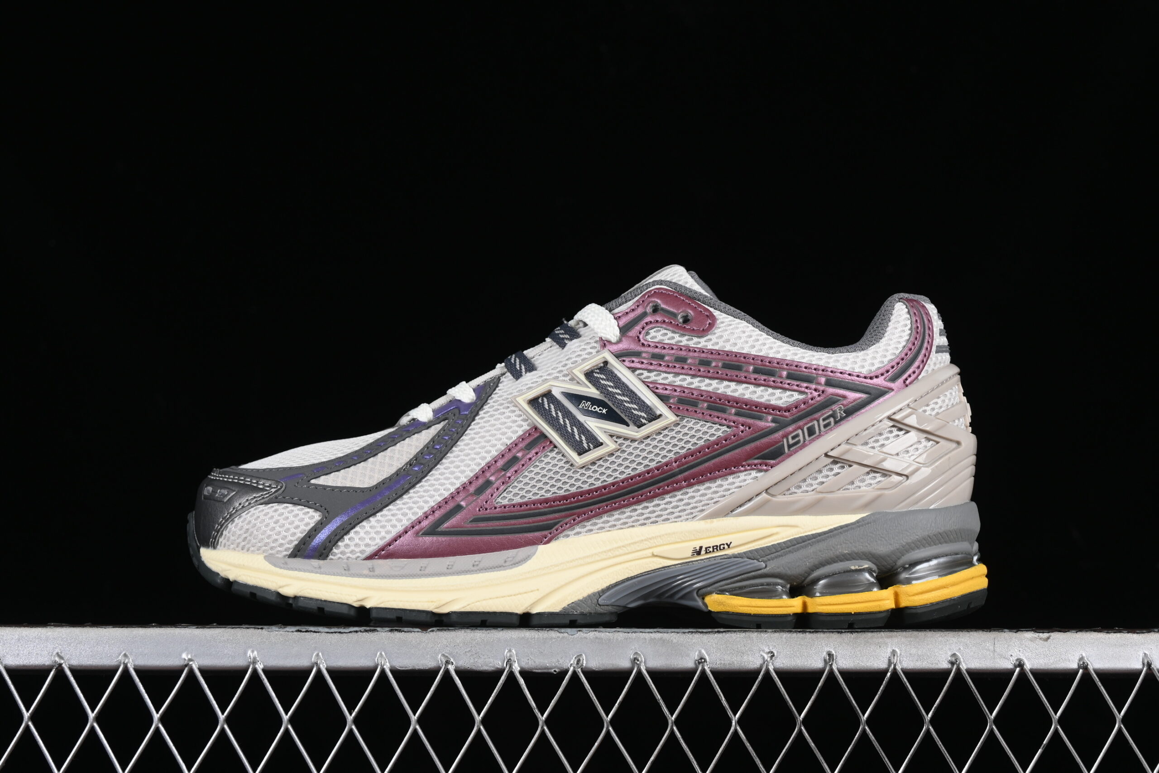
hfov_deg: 27.0
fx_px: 2415
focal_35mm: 75
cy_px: 386
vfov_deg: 18.2
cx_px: 580
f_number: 8
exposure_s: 1/80
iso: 160
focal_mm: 50
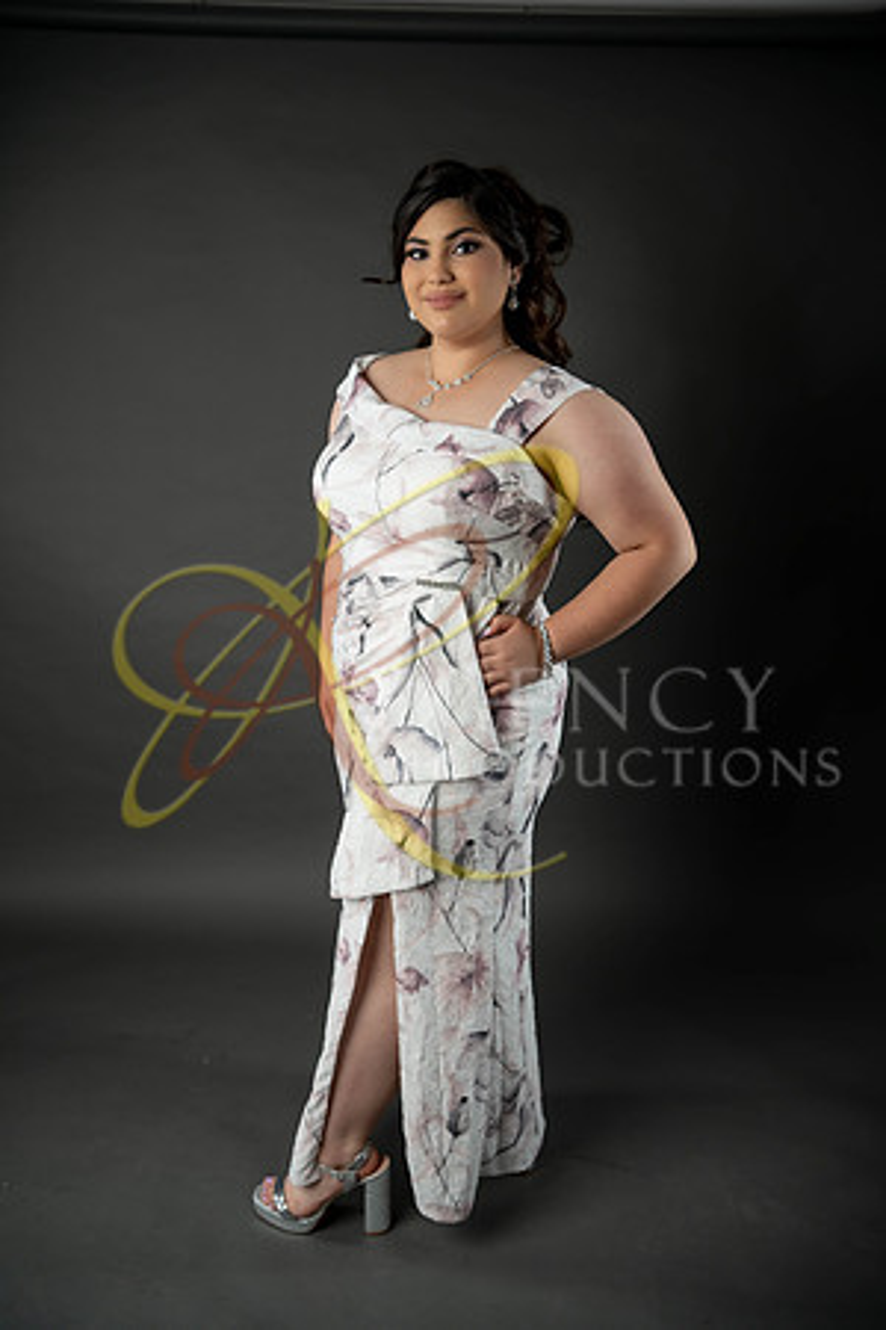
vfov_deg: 54.4
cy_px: 665
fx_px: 1292
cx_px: 443
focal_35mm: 35
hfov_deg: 37.9
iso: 250
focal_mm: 35
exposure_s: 1/250
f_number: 3.2
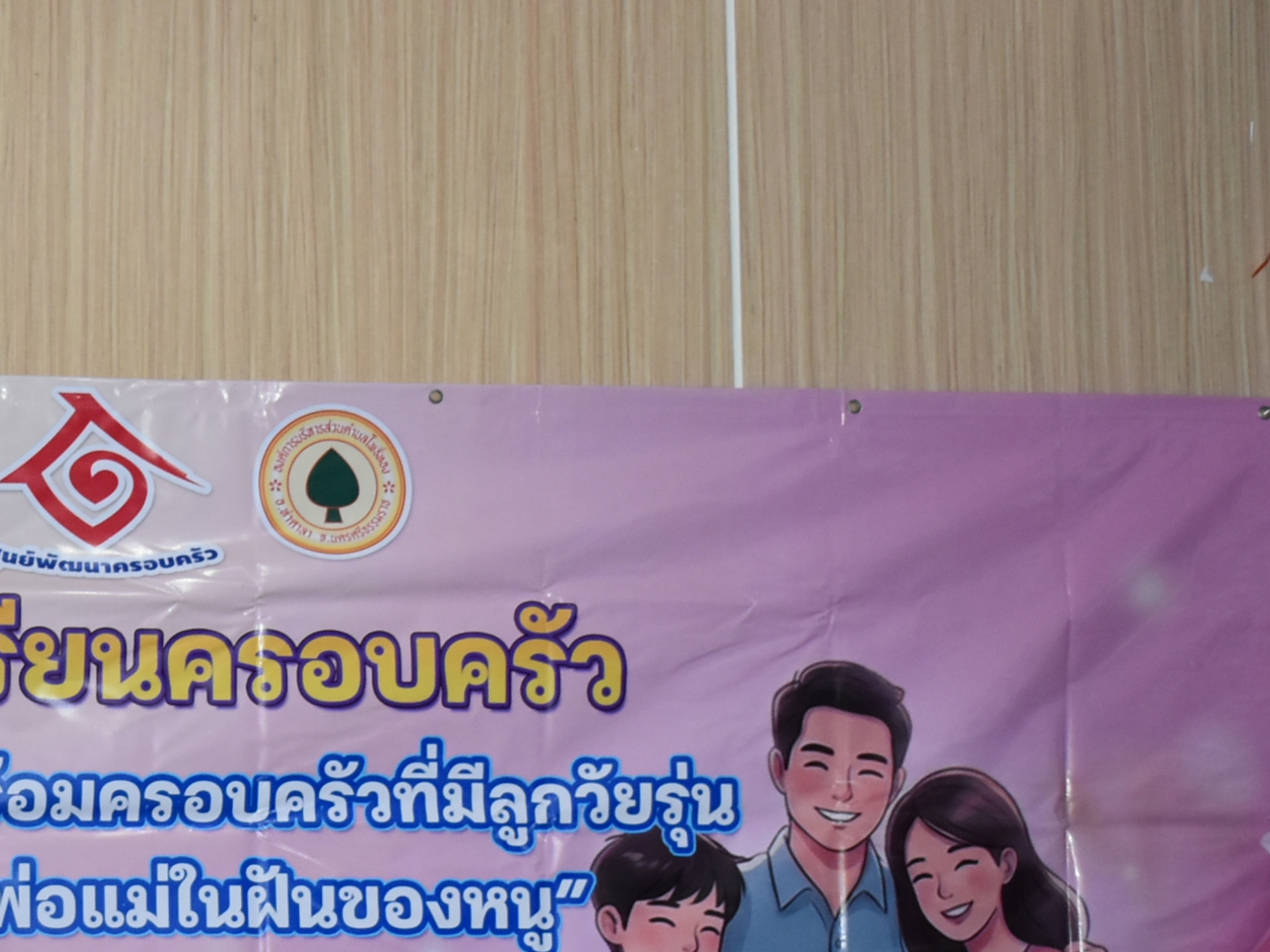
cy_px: 653
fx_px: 3375
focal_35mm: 92
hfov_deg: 20.7
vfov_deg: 16.0
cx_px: 22
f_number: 4.5
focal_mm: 24
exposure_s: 1/80
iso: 800
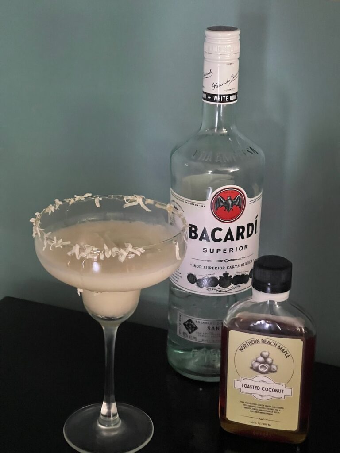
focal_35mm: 64
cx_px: 170
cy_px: 226
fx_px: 838
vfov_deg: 30.3
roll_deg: -1.4
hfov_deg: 22.9
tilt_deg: -22.3
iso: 1600
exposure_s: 1/30
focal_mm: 7.5
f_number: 2.2
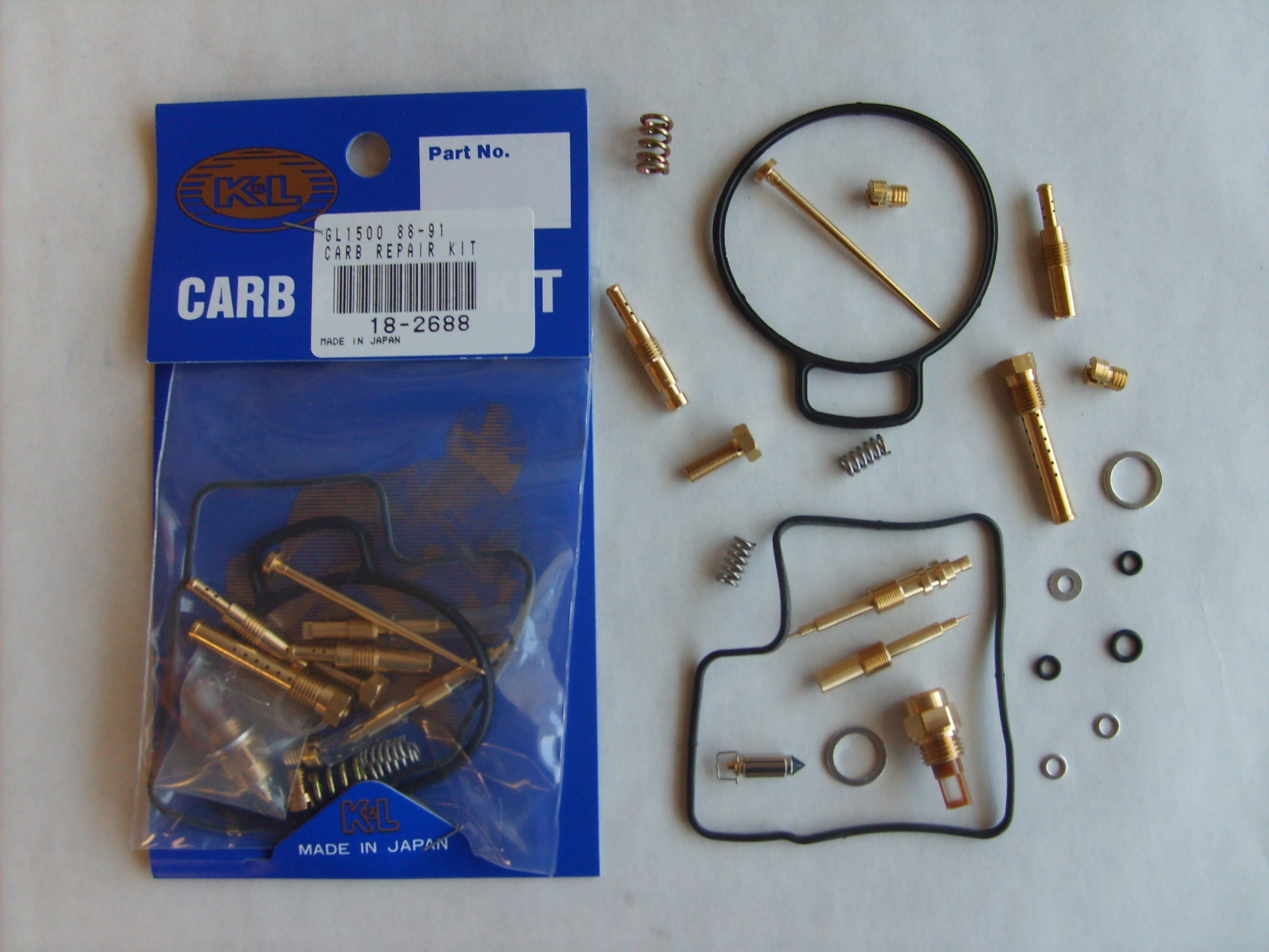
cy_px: 476
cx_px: 634
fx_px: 1283
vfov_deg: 40.7
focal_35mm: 35
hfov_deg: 52.6
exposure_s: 1/30
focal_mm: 5.8
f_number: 2.8
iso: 86
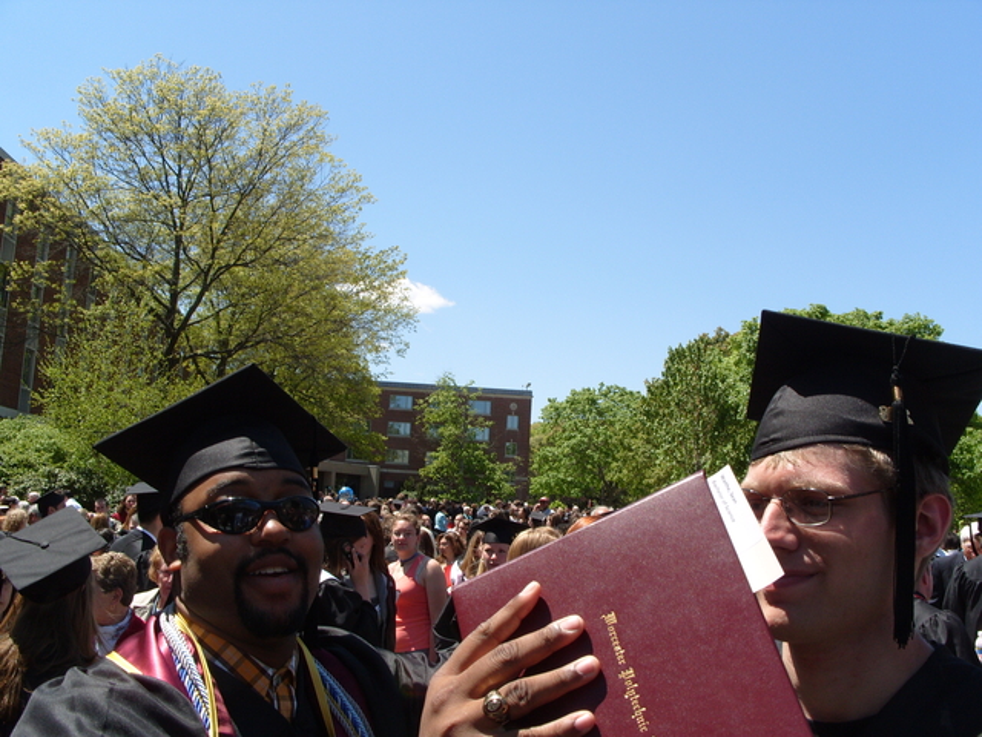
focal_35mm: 35
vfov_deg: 40.7
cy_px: 368
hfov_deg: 52.6
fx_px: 993
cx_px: 491
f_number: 6.3
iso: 80
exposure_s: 1/350
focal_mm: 7.8
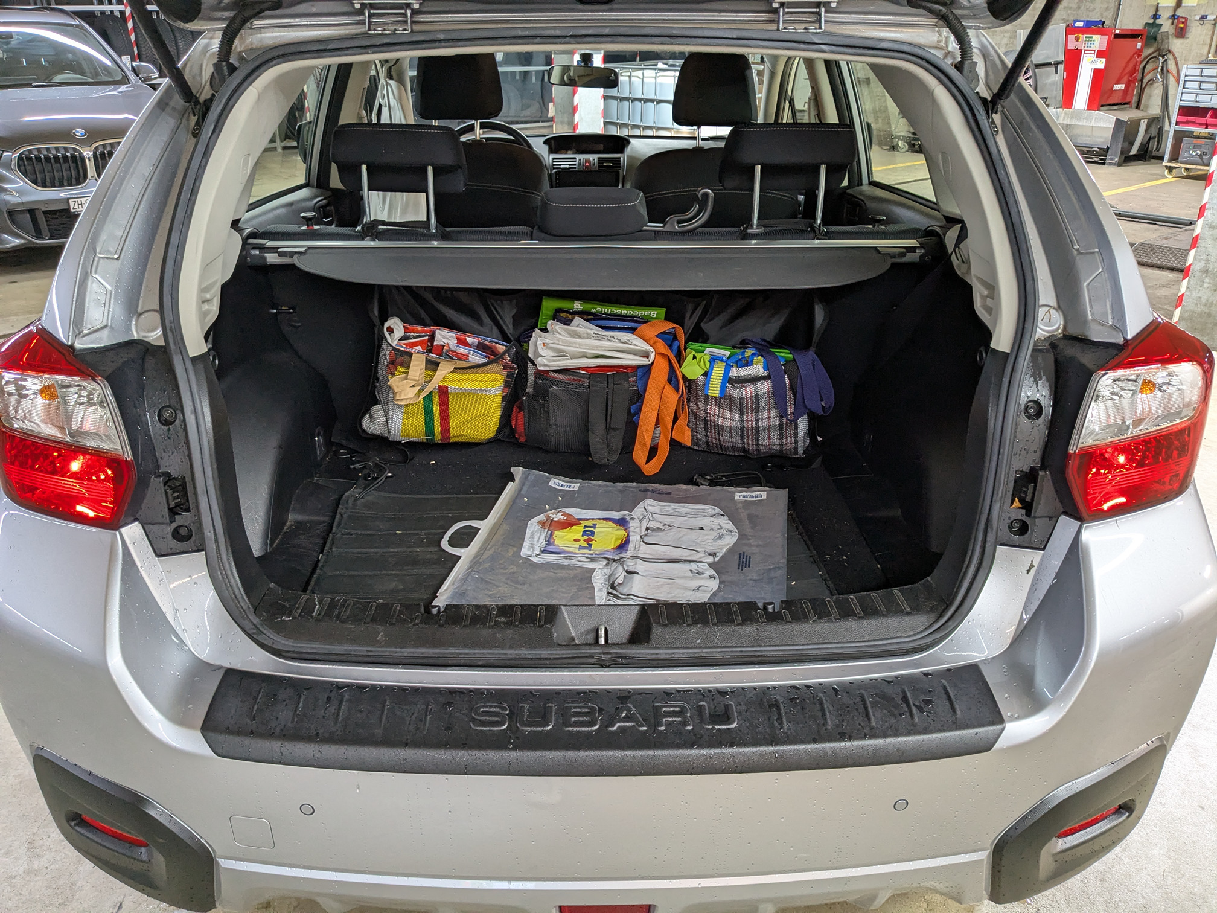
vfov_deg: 51.4
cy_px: 456
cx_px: 608
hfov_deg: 65.3
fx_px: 949
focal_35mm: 27
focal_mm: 4.38
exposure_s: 1/99.9
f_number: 1.73
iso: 256
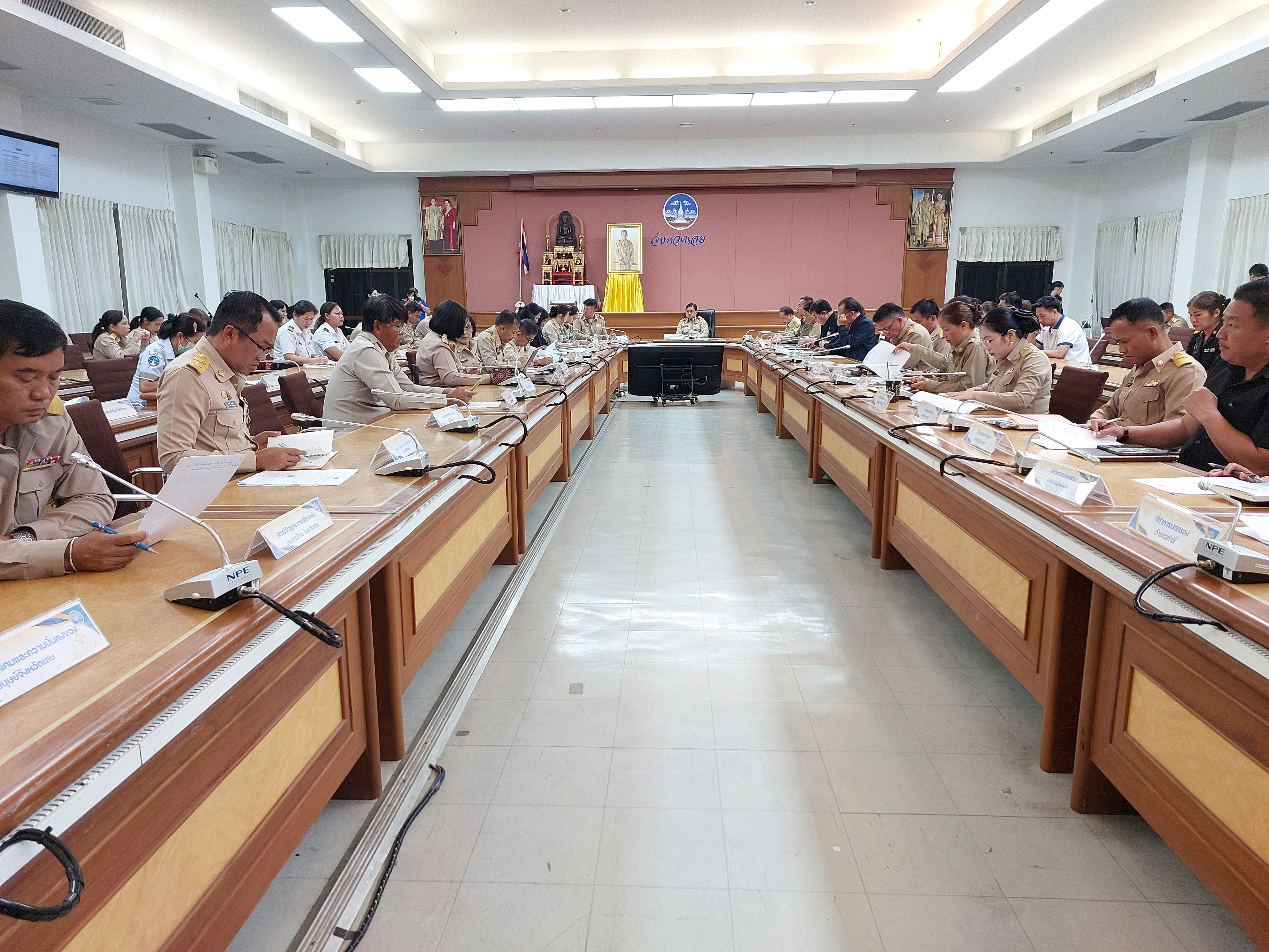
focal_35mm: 23
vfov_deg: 58.9
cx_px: 634
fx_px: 843
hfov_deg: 73.9
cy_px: 476
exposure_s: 1/50
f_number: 1.8
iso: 125
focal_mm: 5.06
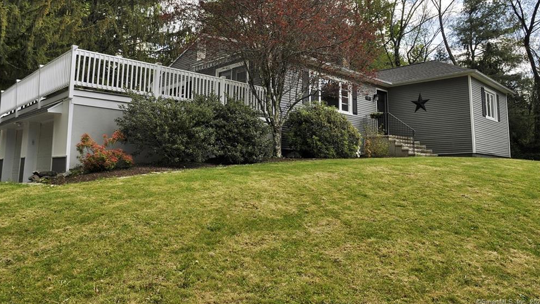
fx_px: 415
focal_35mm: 29
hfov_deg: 66.1
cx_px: 270
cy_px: 123
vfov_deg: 40.0
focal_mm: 18
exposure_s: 1/200
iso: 200
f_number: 9
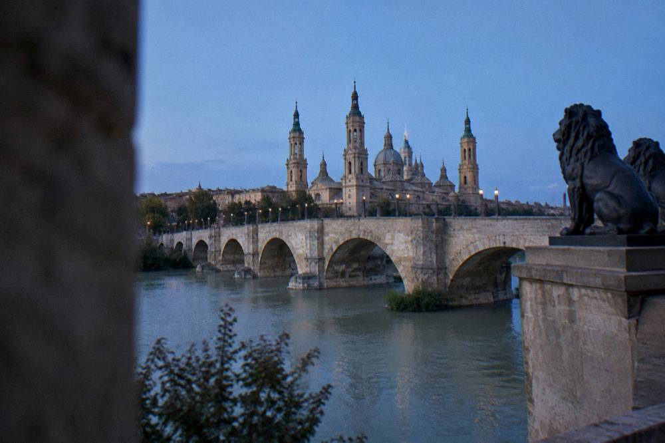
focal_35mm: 35
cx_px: 332
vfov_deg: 37.8
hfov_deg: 54.5
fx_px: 646
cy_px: 222
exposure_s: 1/160
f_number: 10
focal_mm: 35
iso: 800
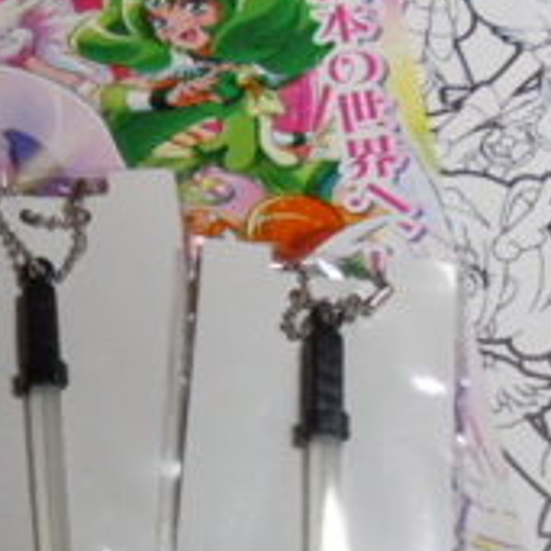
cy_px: 496
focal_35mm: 93
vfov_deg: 18.4
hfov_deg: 18.5
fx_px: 1675
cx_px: 87
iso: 400
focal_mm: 5.4
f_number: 3.5
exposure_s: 1/60
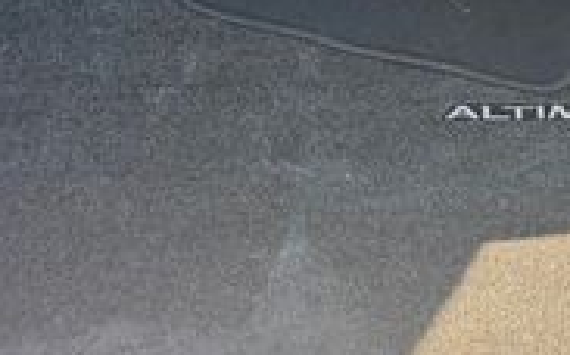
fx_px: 1381
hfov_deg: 22.7
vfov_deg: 14.3
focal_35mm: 89
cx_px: 520
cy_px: -37
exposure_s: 1/240
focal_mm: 6.76
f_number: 1.78
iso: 80
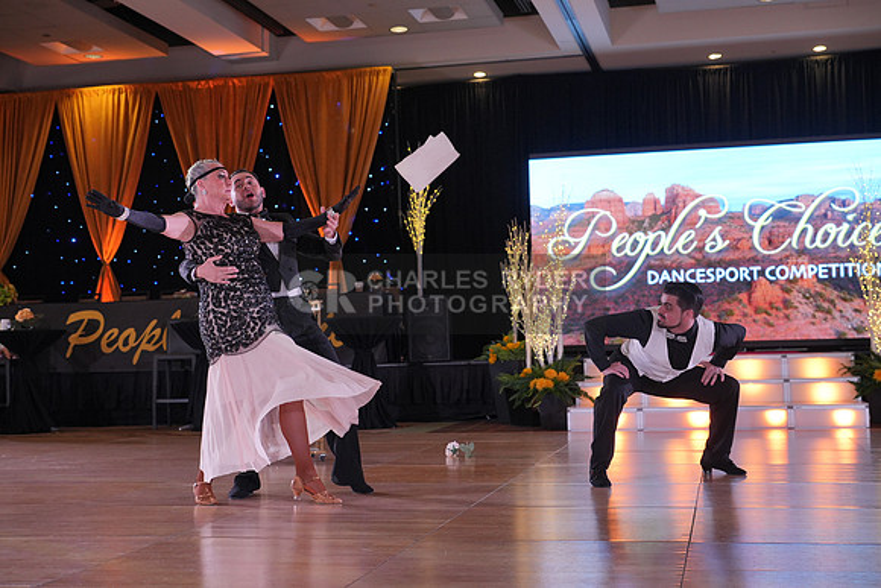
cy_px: 294
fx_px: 1224
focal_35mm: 50
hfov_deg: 39.6
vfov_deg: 27.0
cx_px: 440
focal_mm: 50
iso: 1250
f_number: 4
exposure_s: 1/400
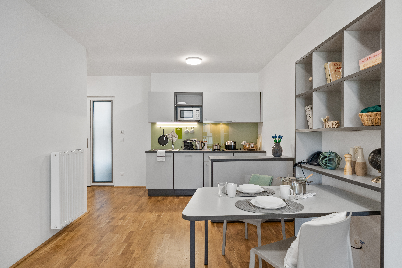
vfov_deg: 61.9
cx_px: 201
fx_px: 223
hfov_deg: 84.0
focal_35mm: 20
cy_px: 134
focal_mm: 20
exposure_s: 1/10
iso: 500
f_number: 9
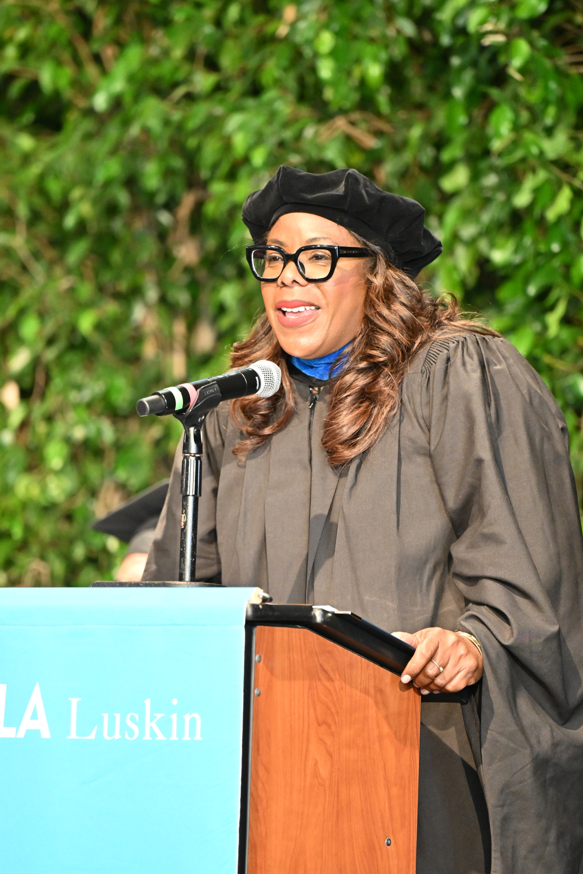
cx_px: 292
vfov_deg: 6.9
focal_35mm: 300
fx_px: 7286
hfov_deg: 4.6
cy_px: 437
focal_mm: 200
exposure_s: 1/200
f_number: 2.8
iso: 3200
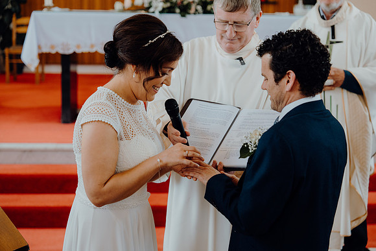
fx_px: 669
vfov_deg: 21.3
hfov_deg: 31.4
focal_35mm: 64
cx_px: 188
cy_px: 126
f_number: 2.8
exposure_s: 1/200
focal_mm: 64
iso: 500
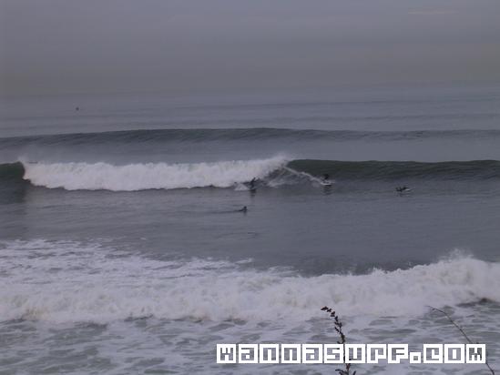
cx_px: 250
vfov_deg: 12.9
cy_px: 188
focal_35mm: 115
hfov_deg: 17.1
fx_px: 1661
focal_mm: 17.4
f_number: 4.9
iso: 113
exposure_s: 1/30
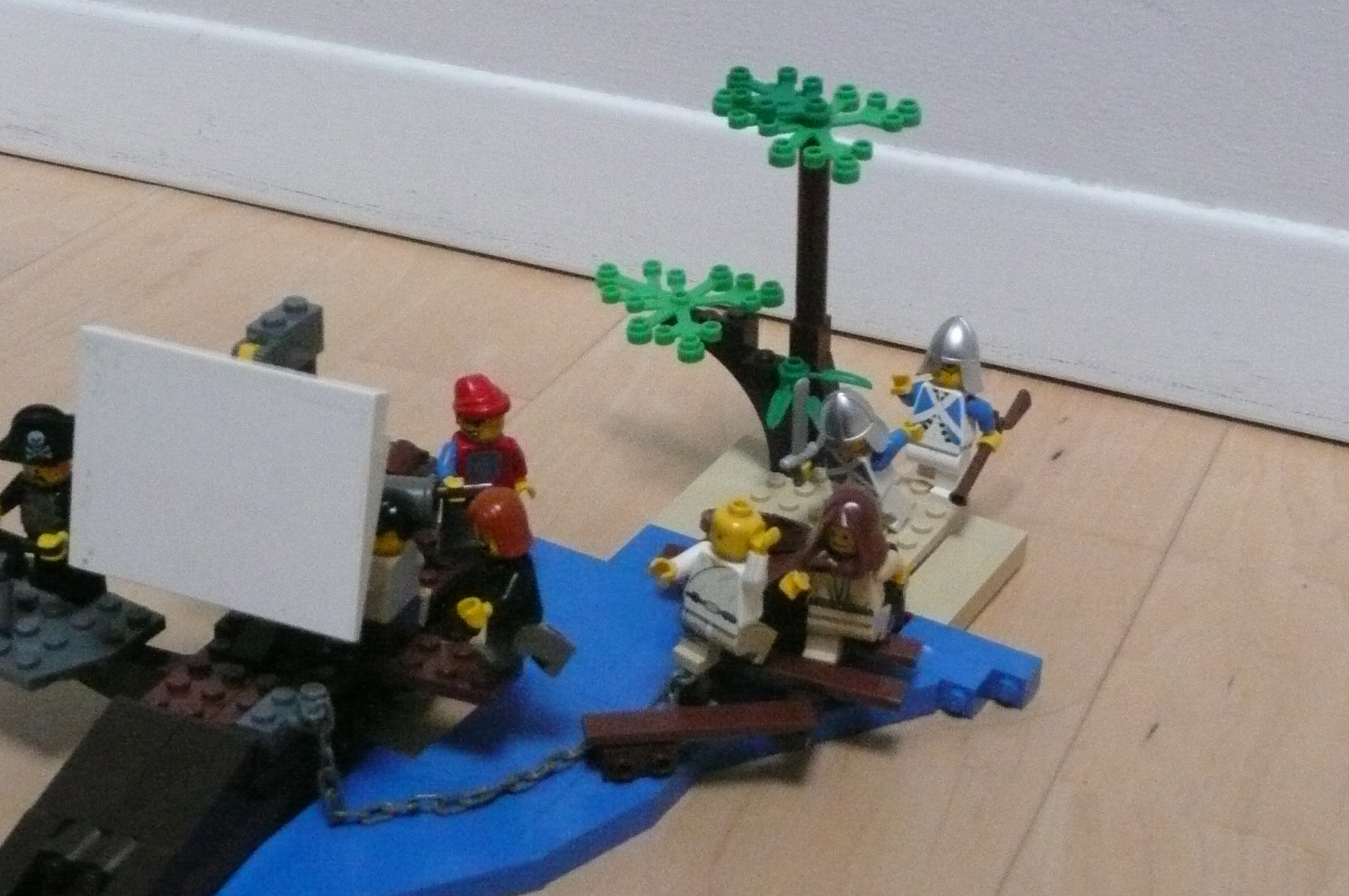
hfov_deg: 33.4
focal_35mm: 60
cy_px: 448
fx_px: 2245
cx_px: 674
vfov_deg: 22.6
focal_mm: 6.5
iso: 800
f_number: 3.9
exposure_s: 1/50
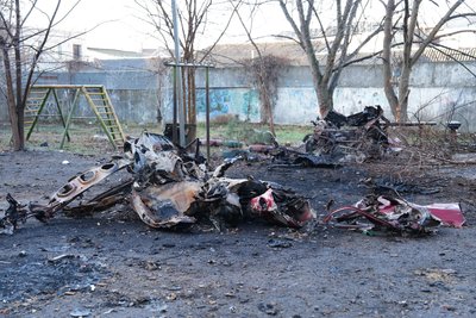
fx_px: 661
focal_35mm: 50
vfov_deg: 27.0
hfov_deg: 39.6
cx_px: 238
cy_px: 159
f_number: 4
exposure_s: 1/60
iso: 200
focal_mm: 50
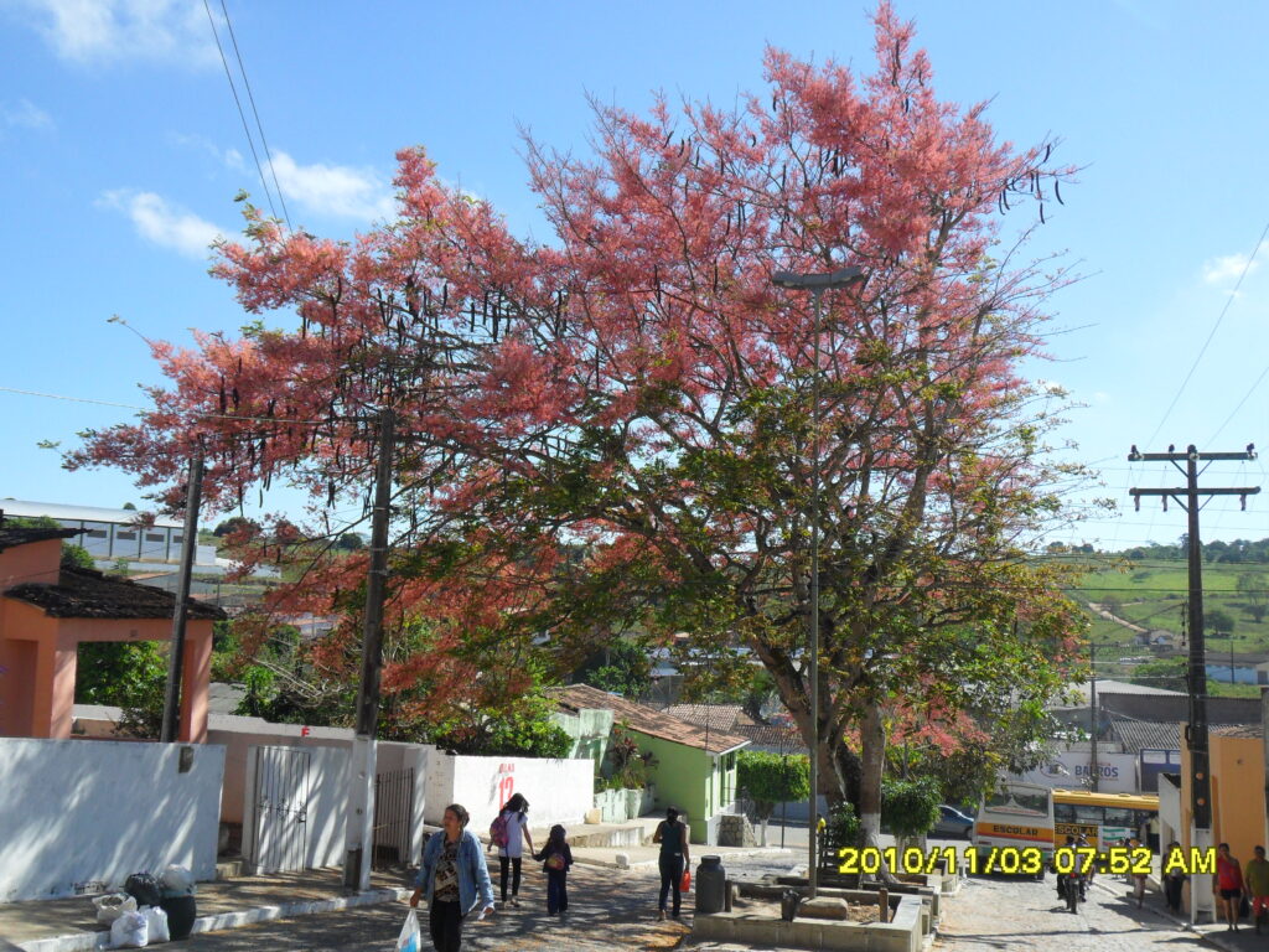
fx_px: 1356
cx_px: 634
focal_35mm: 37
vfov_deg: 38.7
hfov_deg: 50.1
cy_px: 476
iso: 100
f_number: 4
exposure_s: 1/750
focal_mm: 6.6
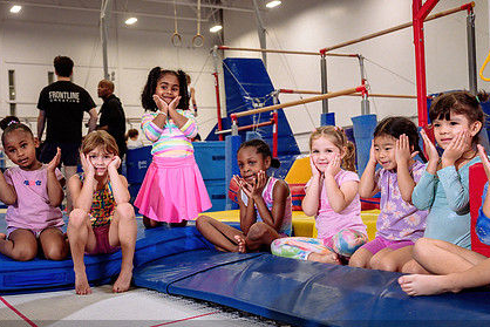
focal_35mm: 53
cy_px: 199
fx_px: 722
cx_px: 220
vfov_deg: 25.5
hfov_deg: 37.5
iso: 1600
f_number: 3.5
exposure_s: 1/400
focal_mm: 29
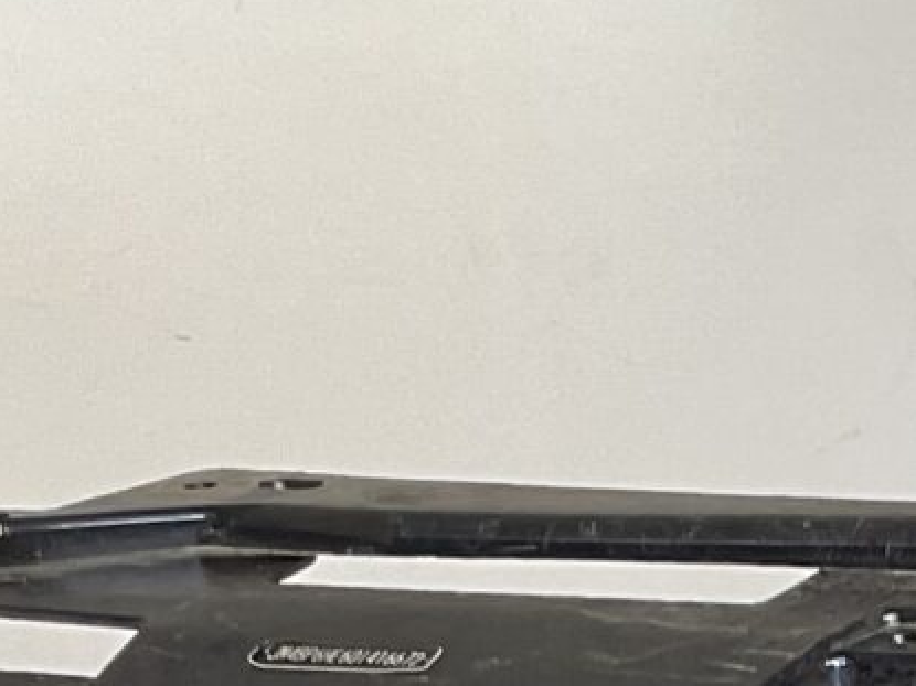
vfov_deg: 7.6
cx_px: 1051
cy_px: 1820
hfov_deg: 10.9
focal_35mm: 179
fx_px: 4735
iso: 25
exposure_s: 1/100
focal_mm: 3
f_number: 1.8
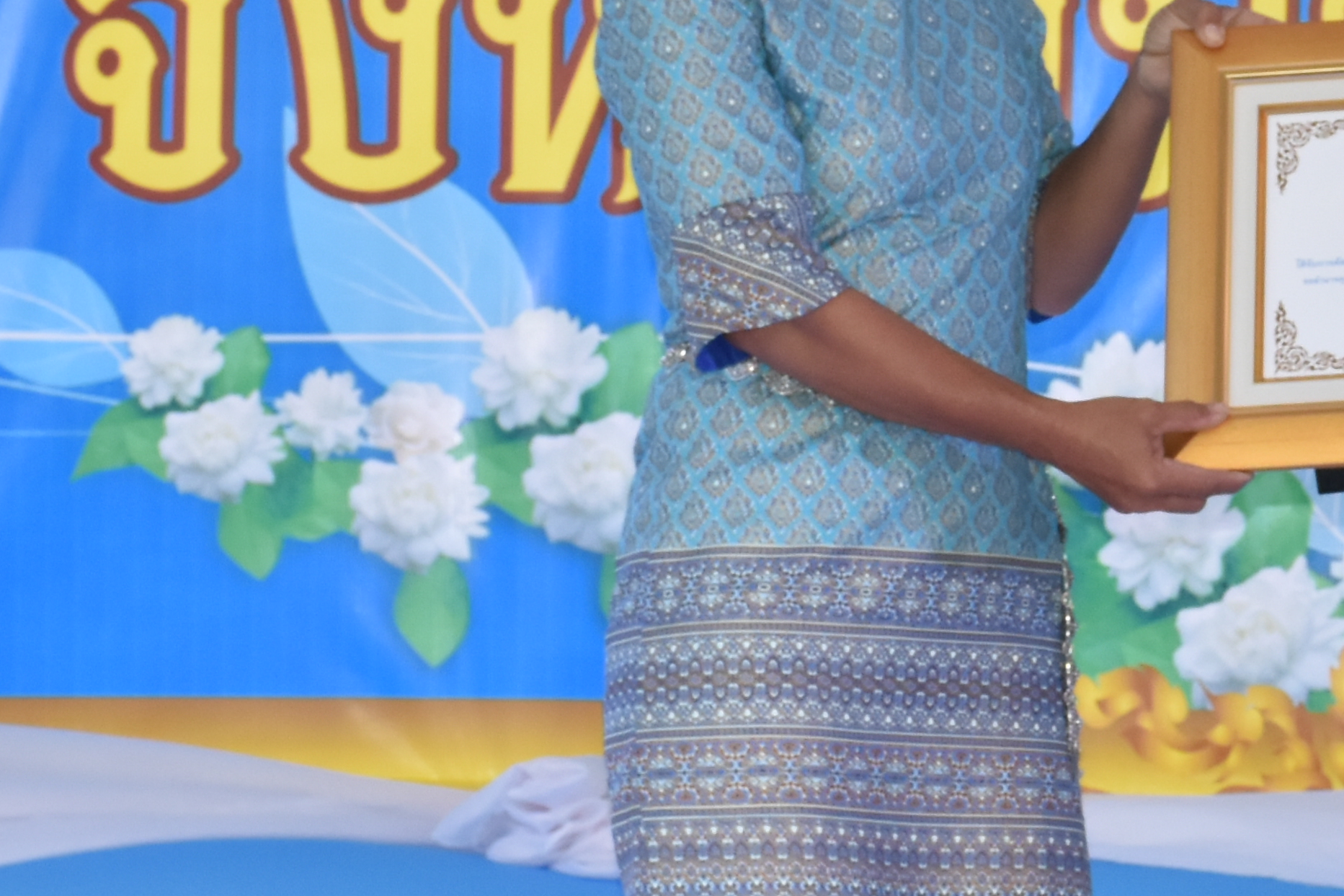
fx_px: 9369
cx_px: 1694
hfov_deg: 8.1
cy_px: 533
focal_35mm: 251
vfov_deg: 5.5
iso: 800
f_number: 10
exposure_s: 1/200
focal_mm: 52
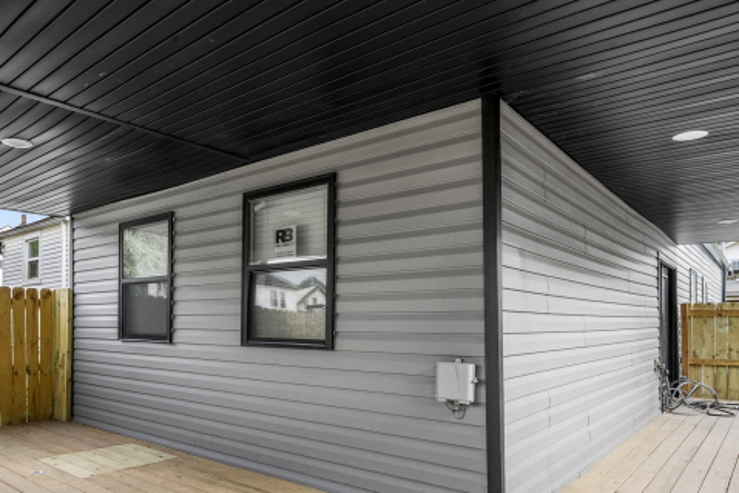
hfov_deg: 70.5
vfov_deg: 50.4
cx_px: 285
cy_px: 330
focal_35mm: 25
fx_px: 513
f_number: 11
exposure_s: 1/30
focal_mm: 16
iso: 400
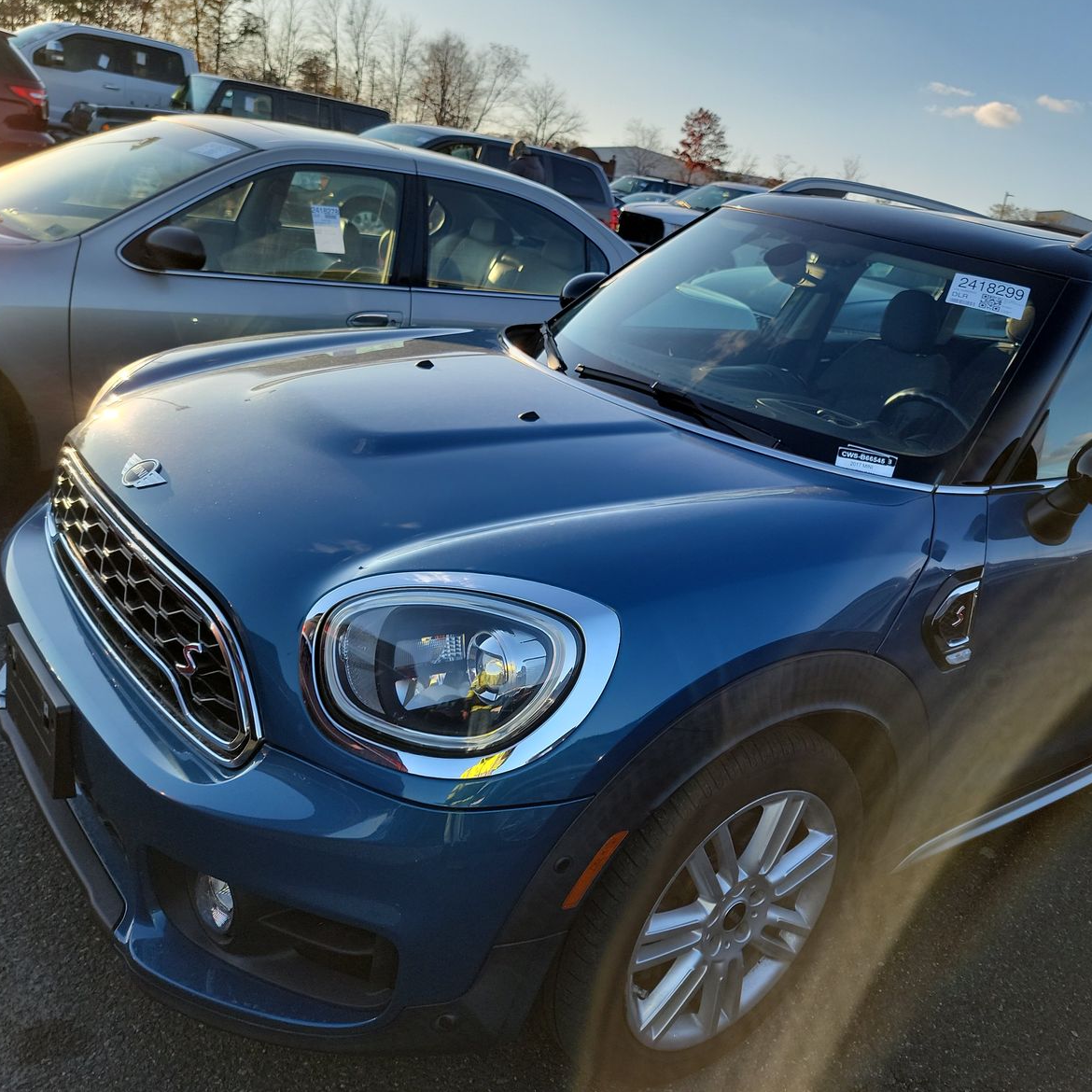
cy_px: 534
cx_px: 691
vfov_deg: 55.6
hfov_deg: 54.9
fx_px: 1035
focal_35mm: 29
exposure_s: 1/363
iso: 50
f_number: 1.8
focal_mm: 6.7
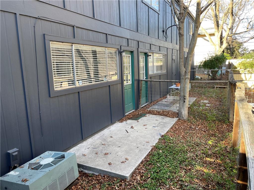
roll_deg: +2.2
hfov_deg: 67.3
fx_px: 191
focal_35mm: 26
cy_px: 95
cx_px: 127
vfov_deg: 53.1
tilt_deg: -8.2
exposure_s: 1/121
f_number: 1.6
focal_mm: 4.2
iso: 32
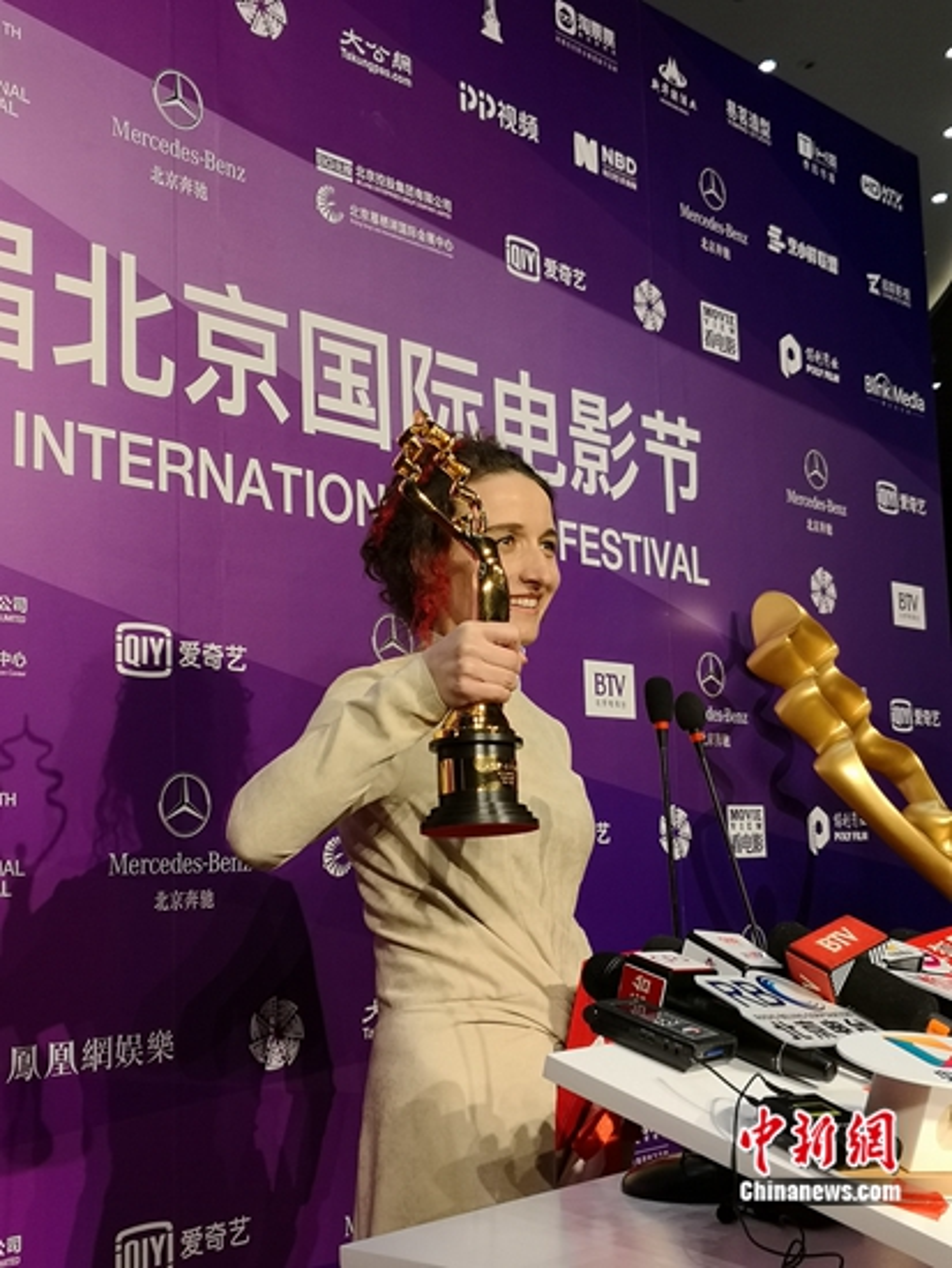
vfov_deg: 43.8
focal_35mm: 43
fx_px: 1576
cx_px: 476
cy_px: 634
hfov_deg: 33.6
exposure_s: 1/100
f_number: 1.6
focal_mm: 3.95
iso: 50
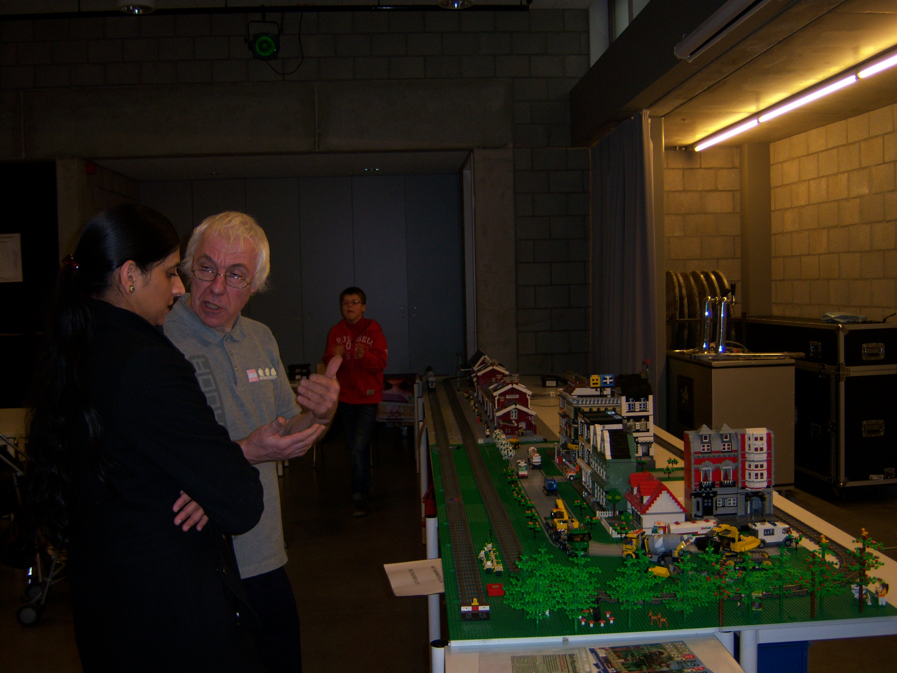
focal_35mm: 36
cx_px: 448
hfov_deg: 51.4
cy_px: 336
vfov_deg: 39.7
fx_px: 933
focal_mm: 7.5
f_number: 2.8
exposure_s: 1/60
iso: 80
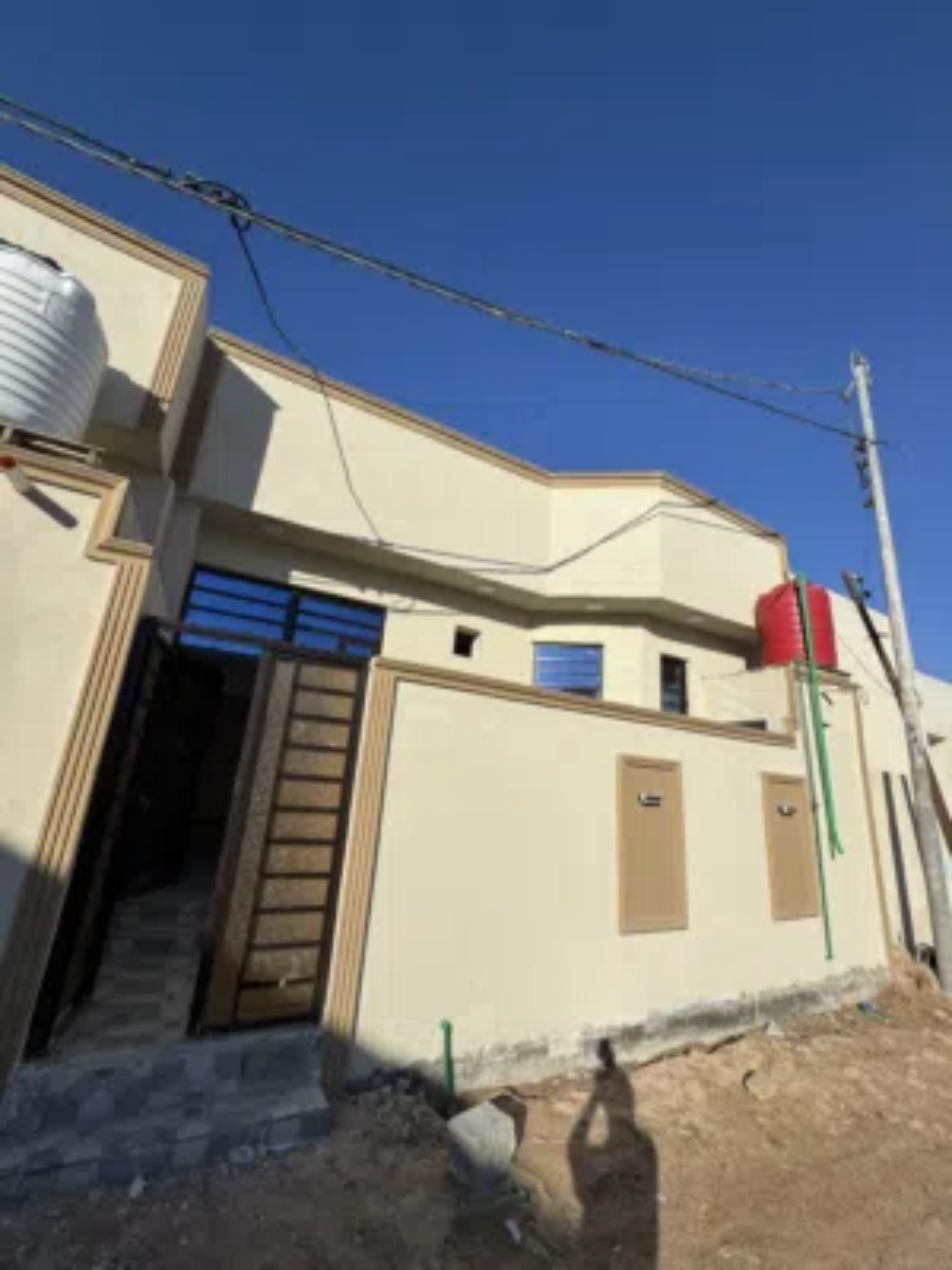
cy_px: 635
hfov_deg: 85.7
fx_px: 513
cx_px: 476
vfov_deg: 102.1
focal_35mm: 14
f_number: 2.2
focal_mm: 2.22
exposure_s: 1/3906
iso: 40
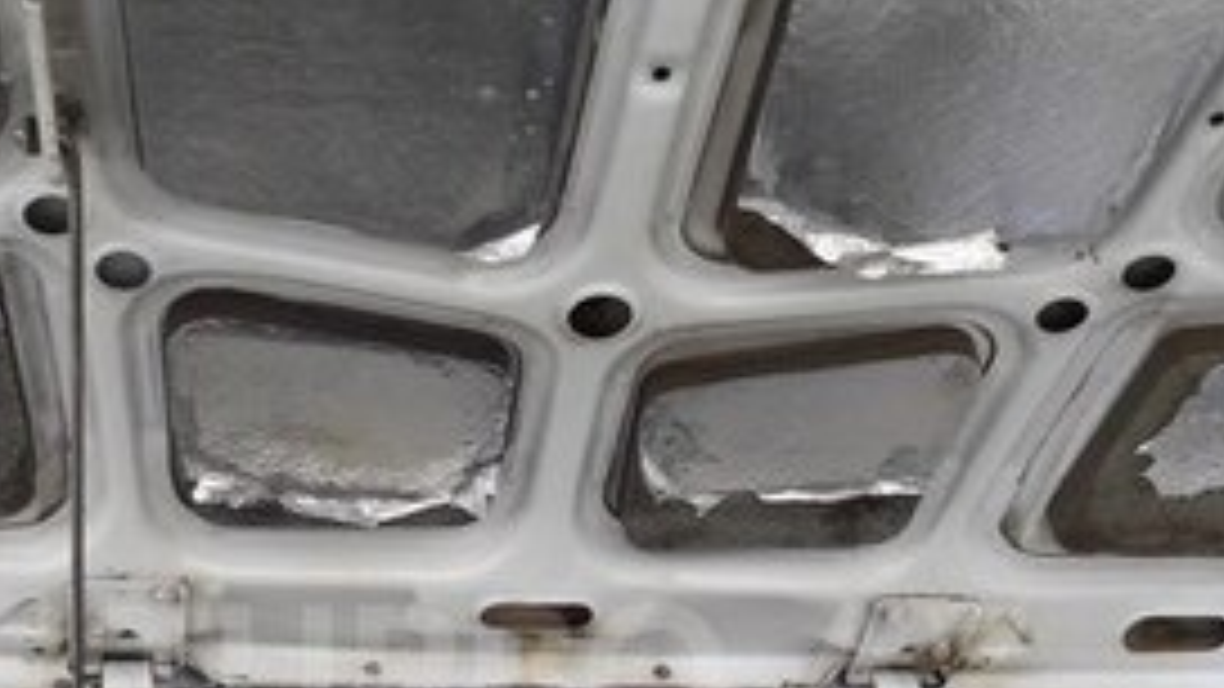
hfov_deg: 28.6
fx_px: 2402
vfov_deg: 16.0
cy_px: 672
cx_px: 567
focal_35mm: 74
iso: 40
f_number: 1.9
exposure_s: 1/633
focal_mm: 3.7
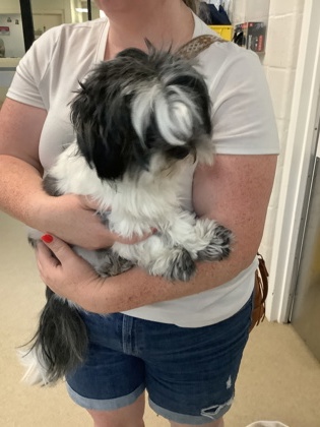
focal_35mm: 31
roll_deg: +0.2
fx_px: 382
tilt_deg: -22.5
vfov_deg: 58.4
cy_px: 214
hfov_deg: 45.4
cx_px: 160
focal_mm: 3.3
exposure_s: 1/50
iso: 400
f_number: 2.4
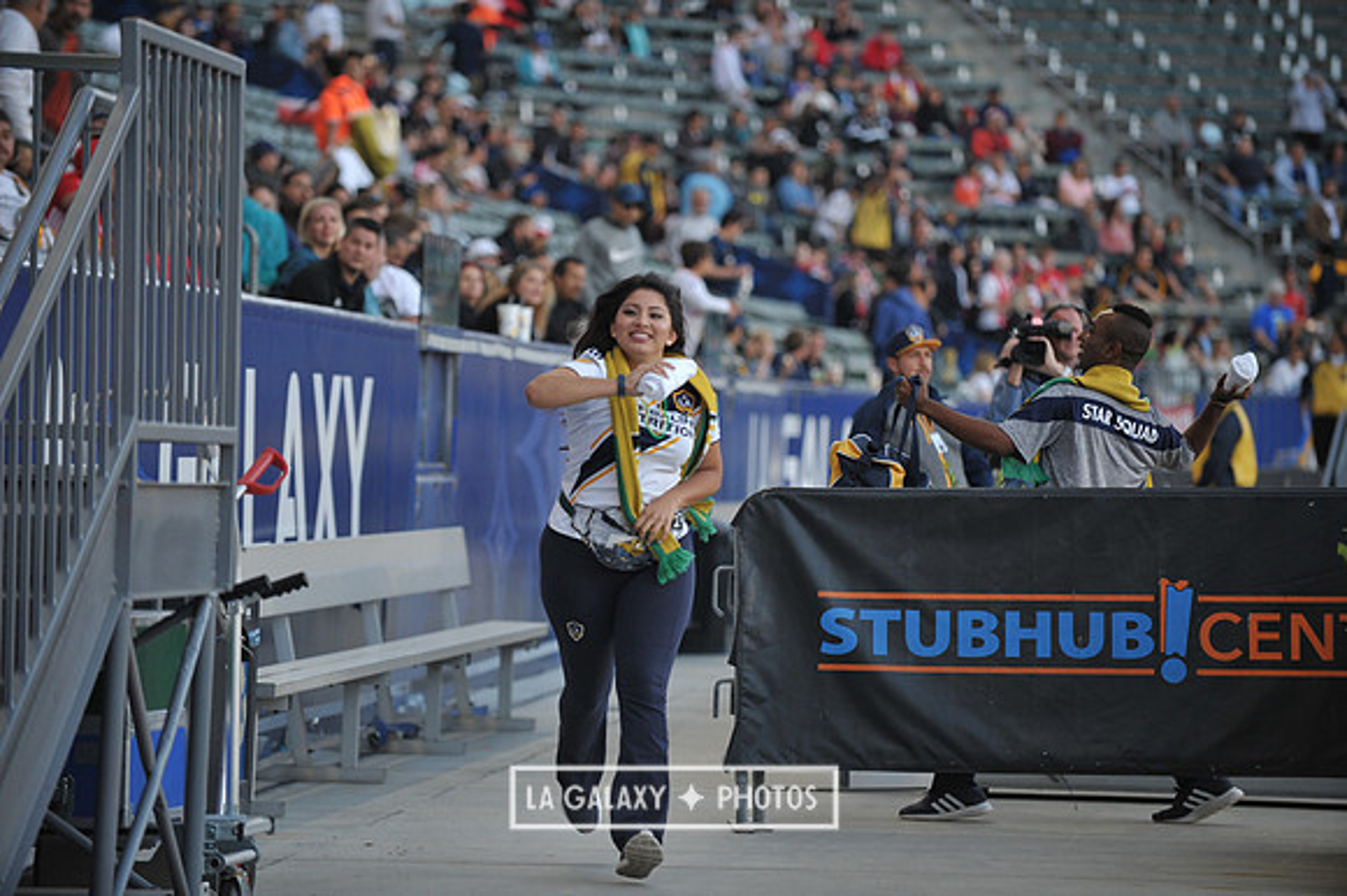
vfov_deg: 8.6
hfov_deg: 12.8
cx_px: 674
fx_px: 5983
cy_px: 448
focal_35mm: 160
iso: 800
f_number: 2.8
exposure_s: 1/640
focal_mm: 160
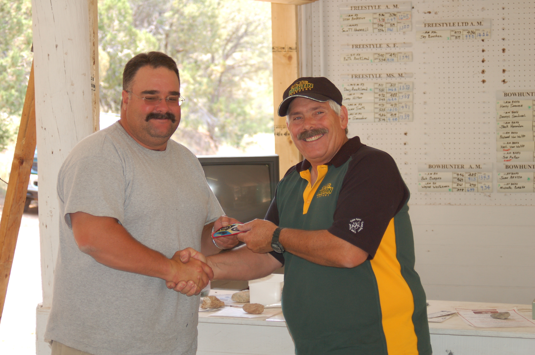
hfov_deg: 21.9
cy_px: 178
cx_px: 268
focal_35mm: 93
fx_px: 1381
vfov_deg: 14.7
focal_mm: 62
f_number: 5
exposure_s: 1/80
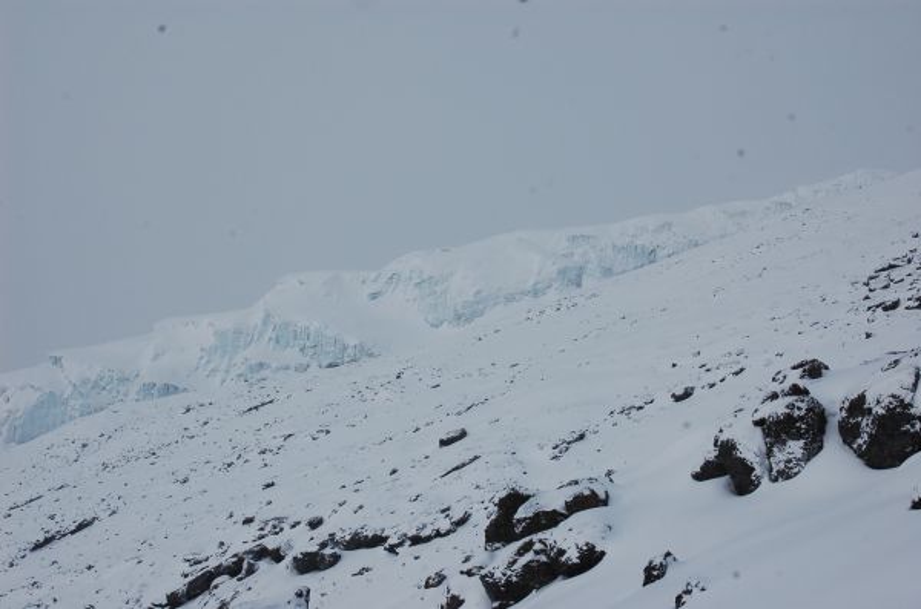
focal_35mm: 66
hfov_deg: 30.6
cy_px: 304
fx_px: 1684
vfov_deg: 20.5
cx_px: 460
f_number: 11
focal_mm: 44
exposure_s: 1/500
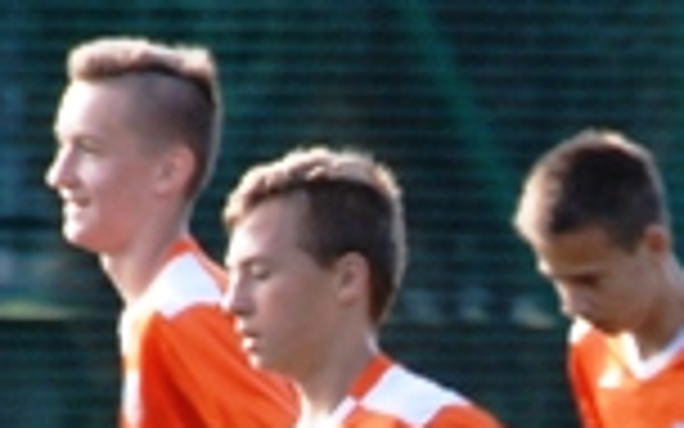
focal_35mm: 2067
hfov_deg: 1.0
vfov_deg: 0.6
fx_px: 38531
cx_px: 842
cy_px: 894
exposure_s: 1/125
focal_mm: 200
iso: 400
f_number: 5.6
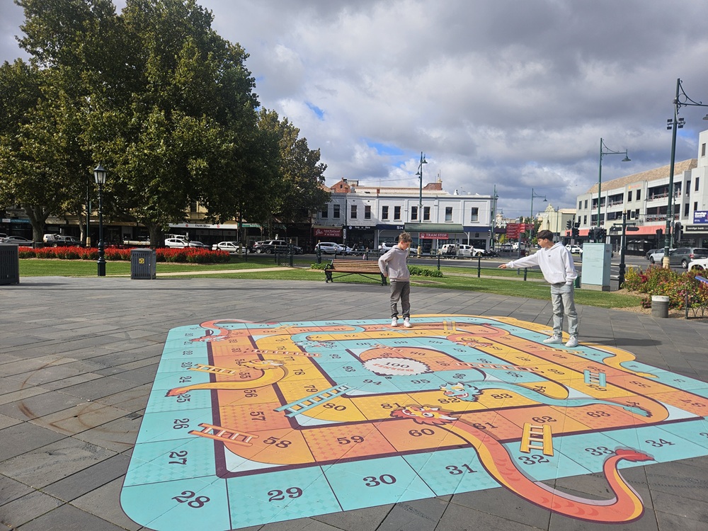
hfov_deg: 73.9
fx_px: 470
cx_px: 354
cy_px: 266
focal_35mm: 23
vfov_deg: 58.9
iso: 25
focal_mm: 5.4
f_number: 1.8
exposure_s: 1/2628
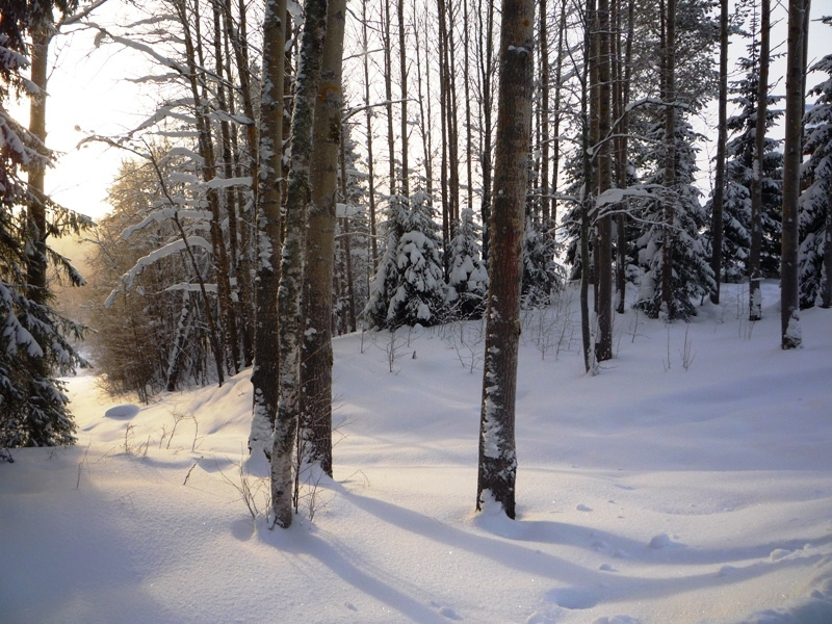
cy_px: 312
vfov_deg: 46.8
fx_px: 721
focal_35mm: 30
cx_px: 416
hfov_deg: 60.0
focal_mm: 5.2
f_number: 4
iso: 100
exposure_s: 1/200
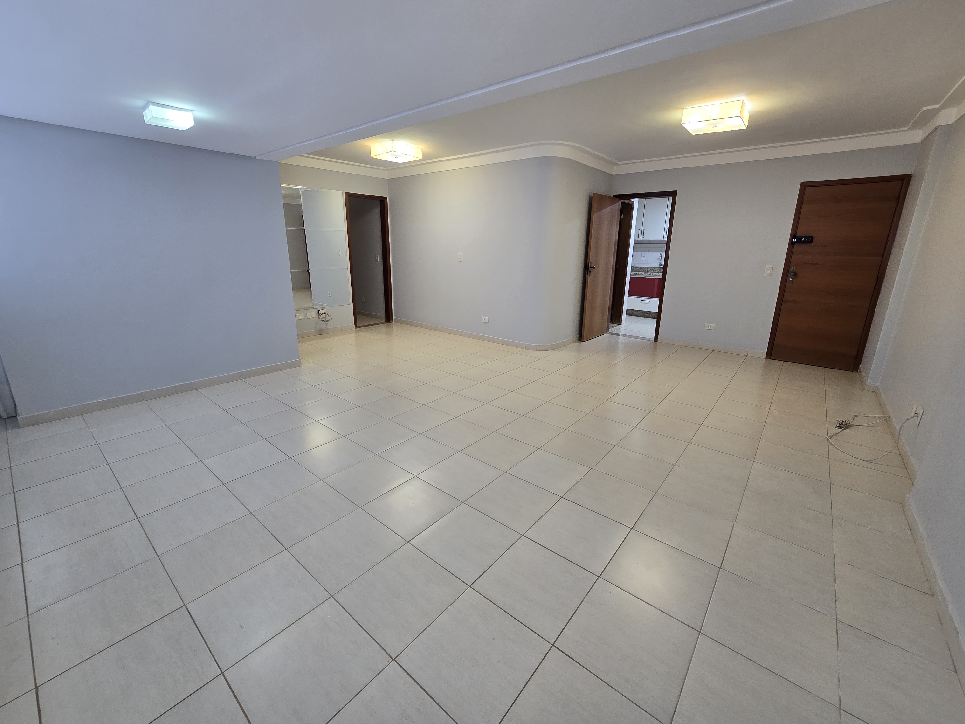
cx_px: 482
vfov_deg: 89.9
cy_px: 362
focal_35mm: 13
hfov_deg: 106.2
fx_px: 362
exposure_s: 1/60
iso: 160
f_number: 2.2
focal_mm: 2.2
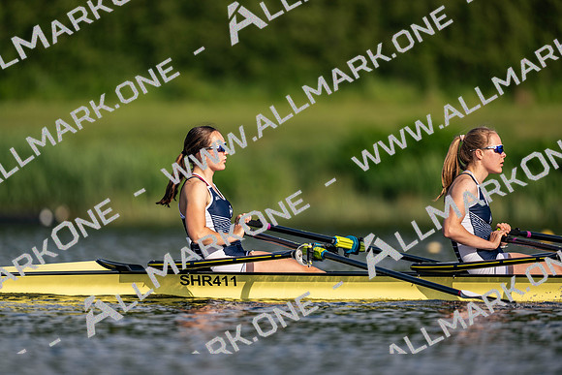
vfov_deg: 2.3
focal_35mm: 600
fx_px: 9368
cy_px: 188
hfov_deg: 3.4
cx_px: 281
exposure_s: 1/2500
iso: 250
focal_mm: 600
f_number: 4
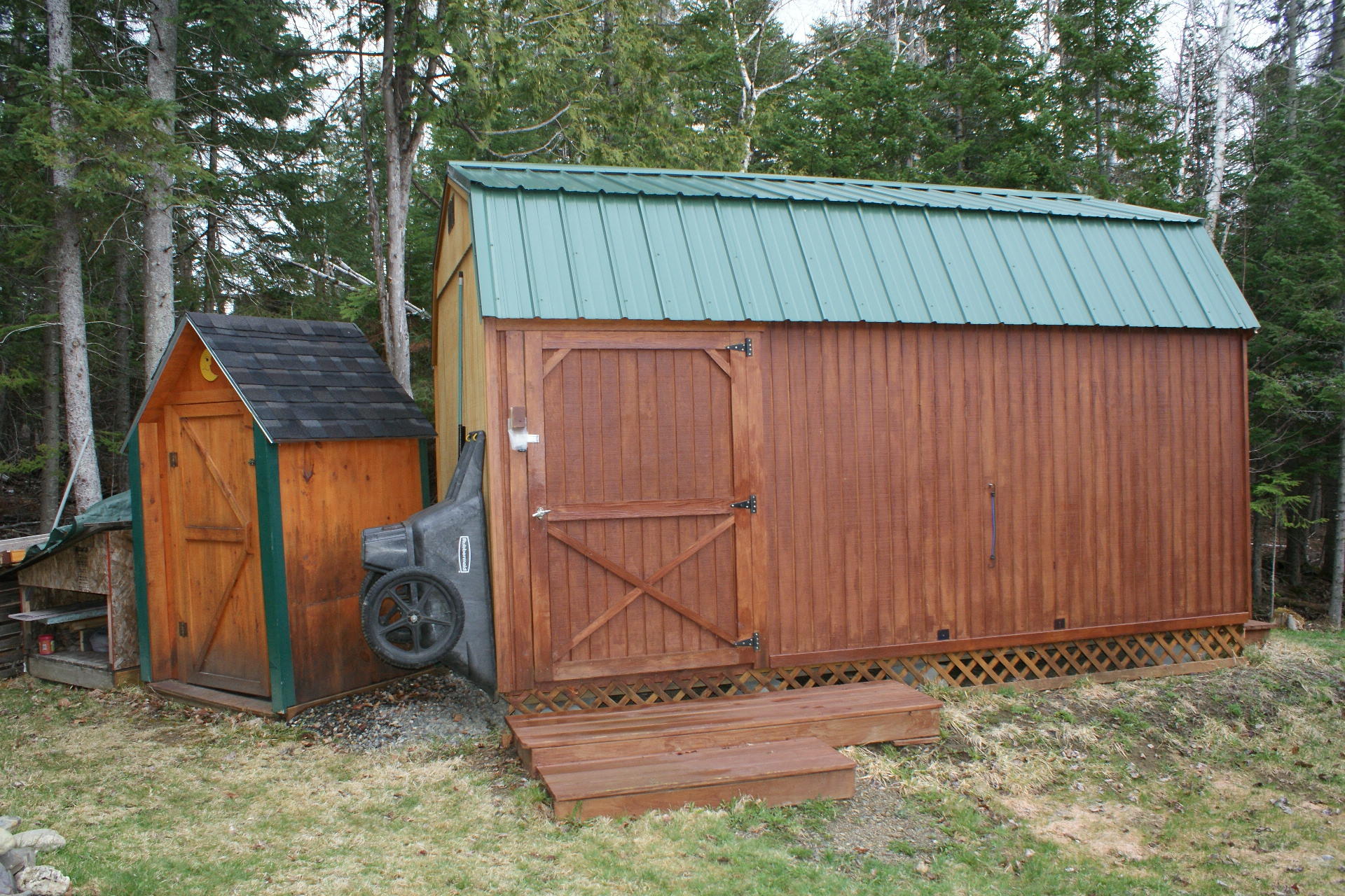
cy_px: 448
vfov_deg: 47.9
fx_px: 1009
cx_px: 672
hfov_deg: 67.4
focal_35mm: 27
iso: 400
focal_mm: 18
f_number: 5.6
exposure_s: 1/80
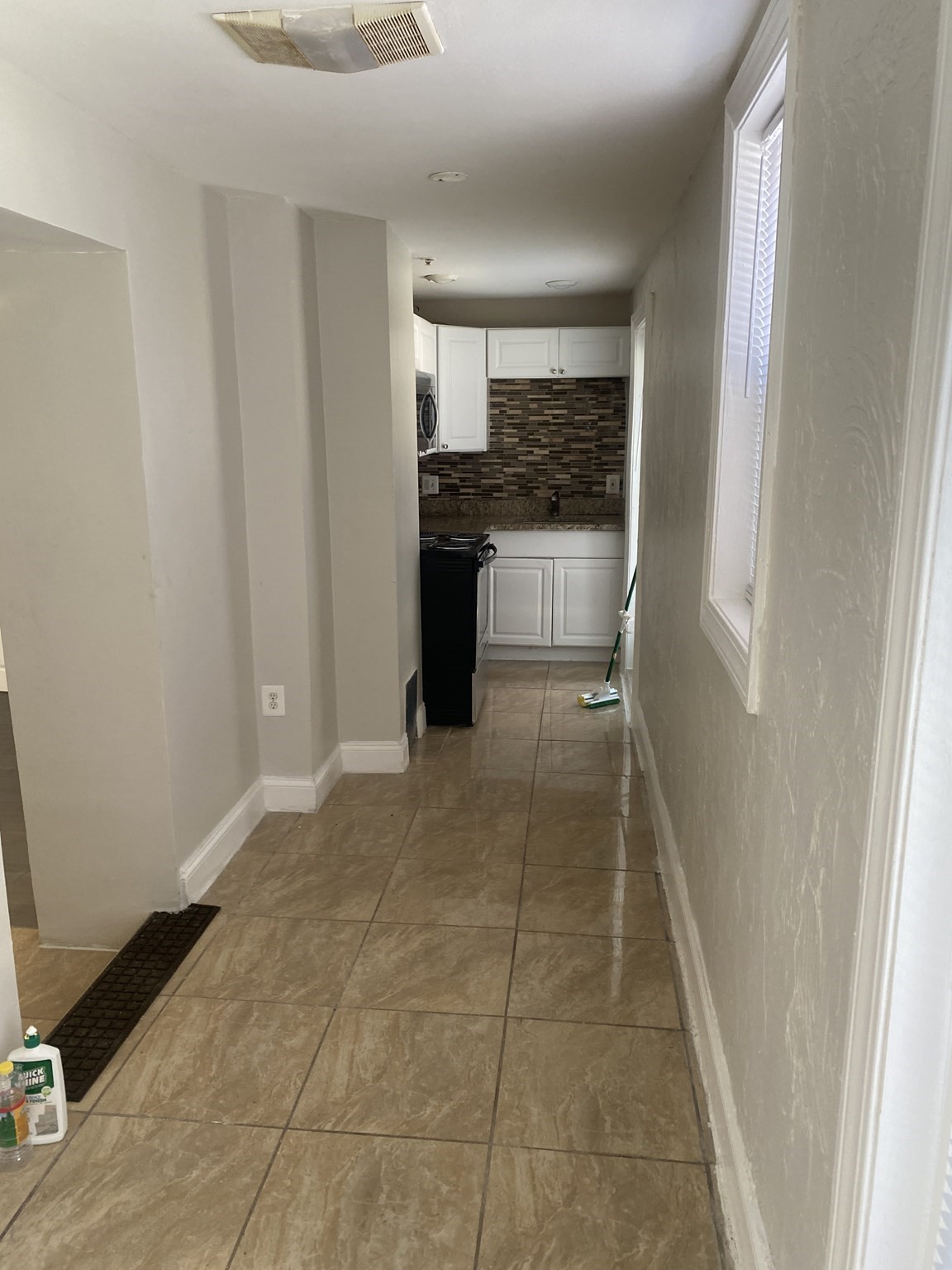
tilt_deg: -9.0
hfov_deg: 53.1
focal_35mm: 26
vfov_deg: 67.3
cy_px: 635
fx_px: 953
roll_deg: +0.2
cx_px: 476
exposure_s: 1/111
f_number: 1.8
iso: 125
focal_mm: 4.25
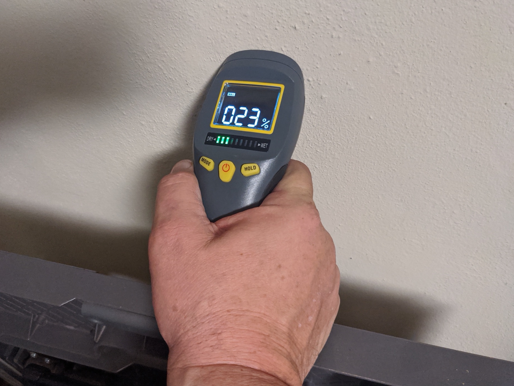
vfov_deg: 49.8
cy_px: 190
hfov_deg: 63.4
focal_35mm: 28
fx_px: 416
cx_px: 254
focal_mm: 4.38
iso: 1093
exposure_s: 1/120
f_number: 1.73
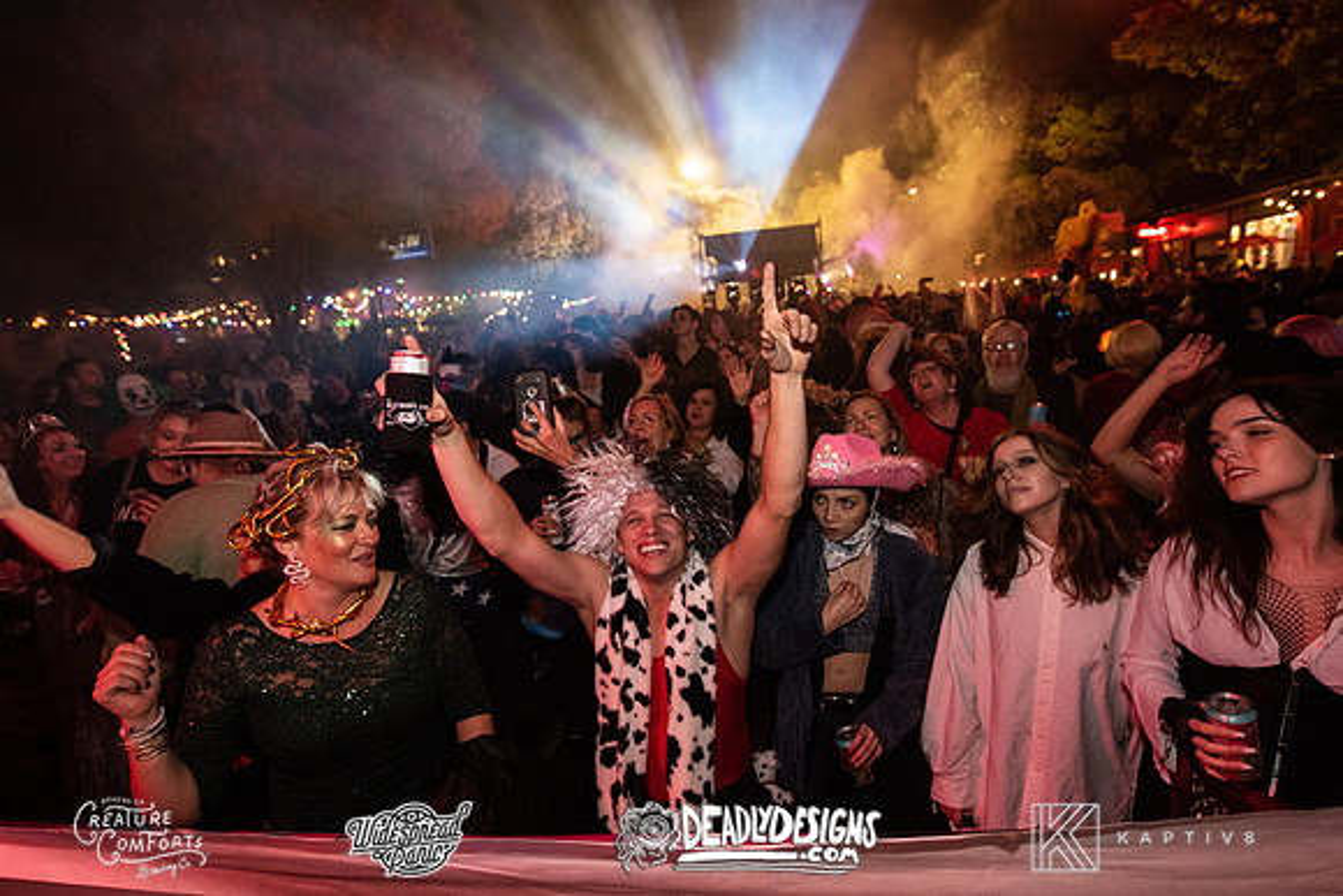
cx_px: 672
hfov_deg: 91.9
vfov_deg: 69.2
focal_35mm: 17
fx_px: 650
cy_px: 448
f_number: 3.5
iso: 2000
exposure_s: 1/100
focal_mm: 14
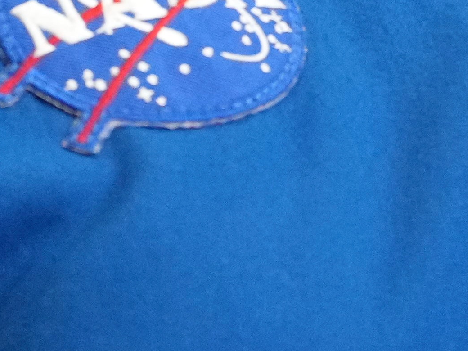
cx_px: -80
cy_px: -792
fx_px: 21591
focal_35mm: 1597
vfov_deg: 0.9
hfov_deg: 1.2
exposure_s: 1/500
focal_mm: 200
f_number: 2.8
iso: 5000
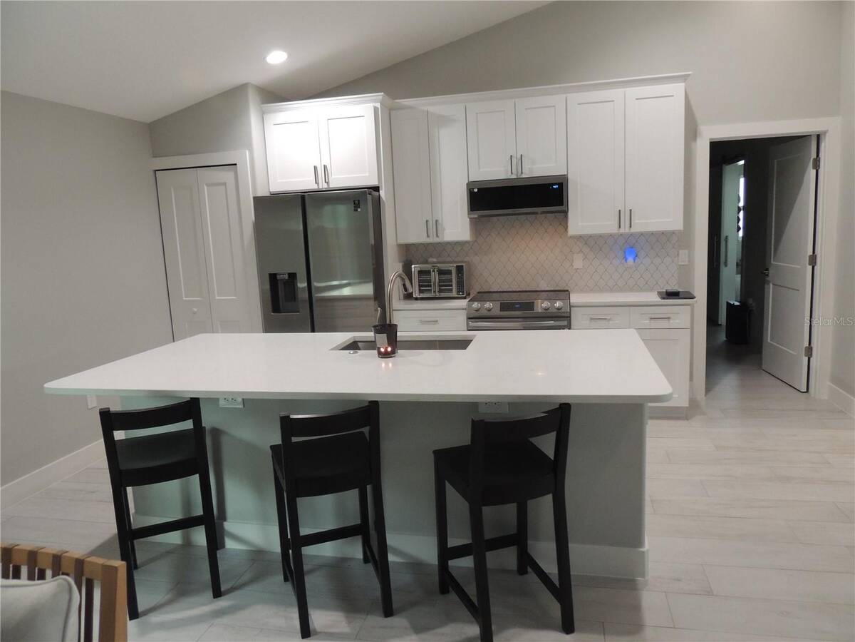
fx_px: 593
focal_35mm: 24
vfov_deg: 56.8
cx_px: 428
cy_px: 321
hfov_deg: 71.6
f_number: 3
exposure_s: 1/30
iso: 400
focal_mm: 4.3
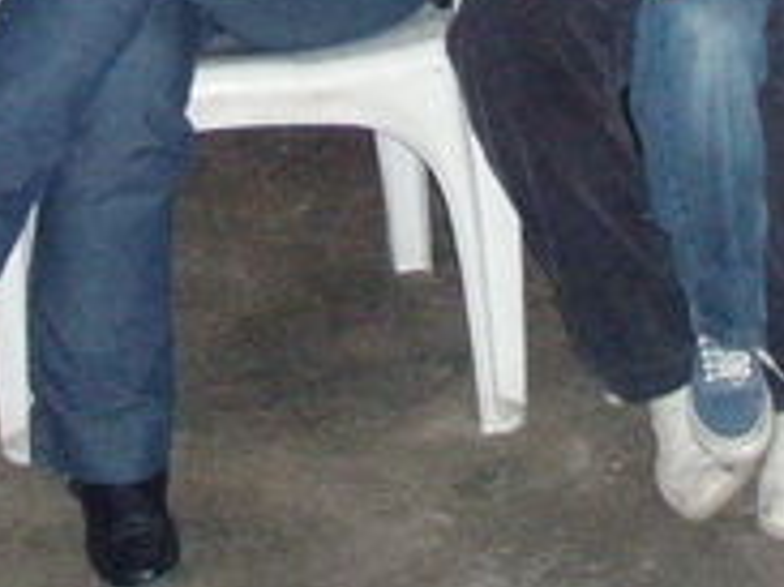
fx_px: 3010
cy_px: -407
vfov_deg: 10.6
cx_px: 493
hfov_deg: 14.8
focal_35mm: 133
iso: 640
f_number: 3.5
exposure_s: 1/30
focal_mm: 6.7
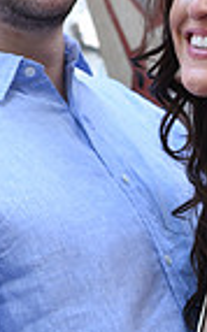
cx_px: 238
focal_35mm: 351
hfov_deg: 3.7
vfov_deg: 6.0
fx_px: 3178
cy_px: 279
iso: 320
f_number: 4
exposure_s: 1/100
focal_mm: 85
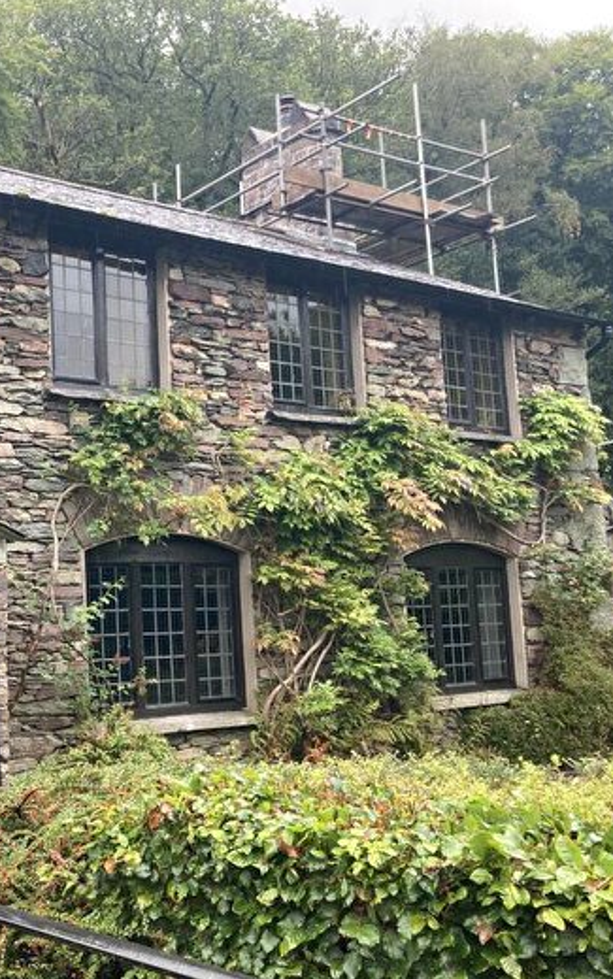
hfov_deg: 30.6
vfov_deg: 49.3
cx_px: 64
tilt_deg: +8.3
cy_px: 493
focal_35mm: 40
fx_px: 1068
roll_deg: +1.9
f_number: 1.8
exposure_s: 1/121
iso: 50
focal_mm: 3.99
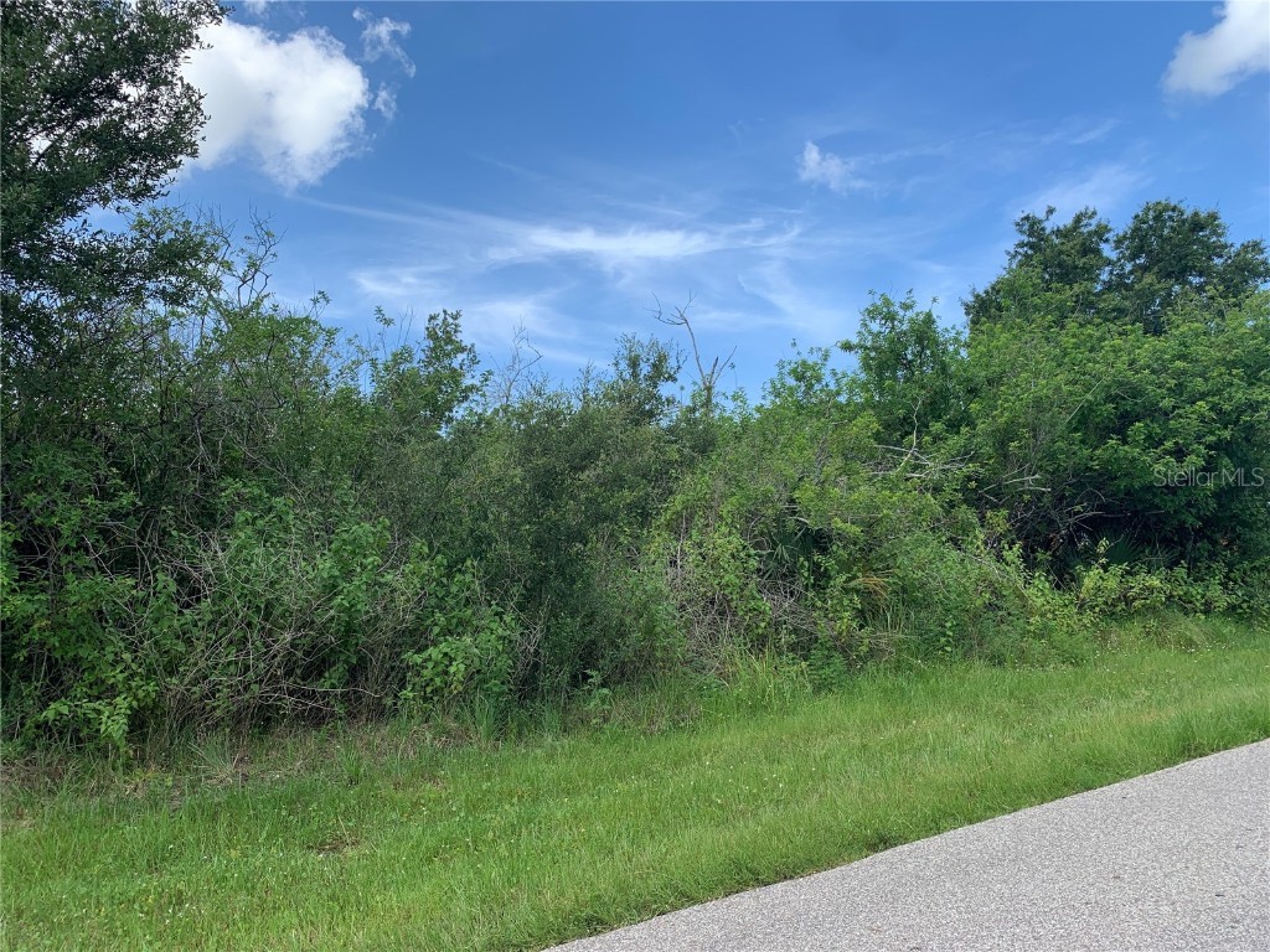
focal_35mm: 26
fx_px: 954
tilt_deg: +3.9
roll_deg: +1.8
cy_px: 476
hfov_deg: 67.3
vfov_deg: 53.1
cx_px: 635
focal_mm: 4.25
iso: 25
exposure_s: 1/1235
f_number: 1.8
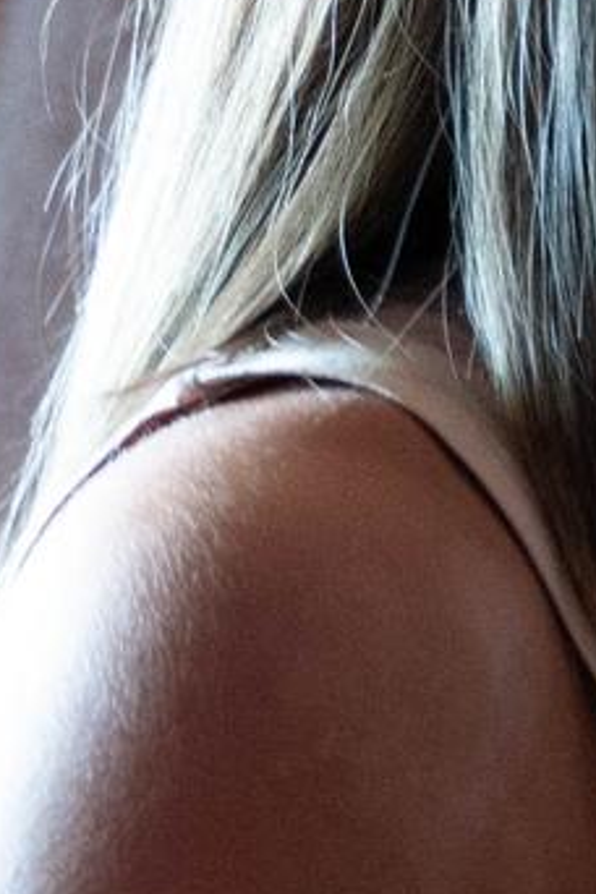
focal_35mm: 251
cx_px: 1846
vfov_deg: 8.2
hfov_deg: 5.2
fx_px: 6226
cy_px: -72
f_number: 2.8
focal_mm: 33.5
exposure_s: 1/80
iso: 3200
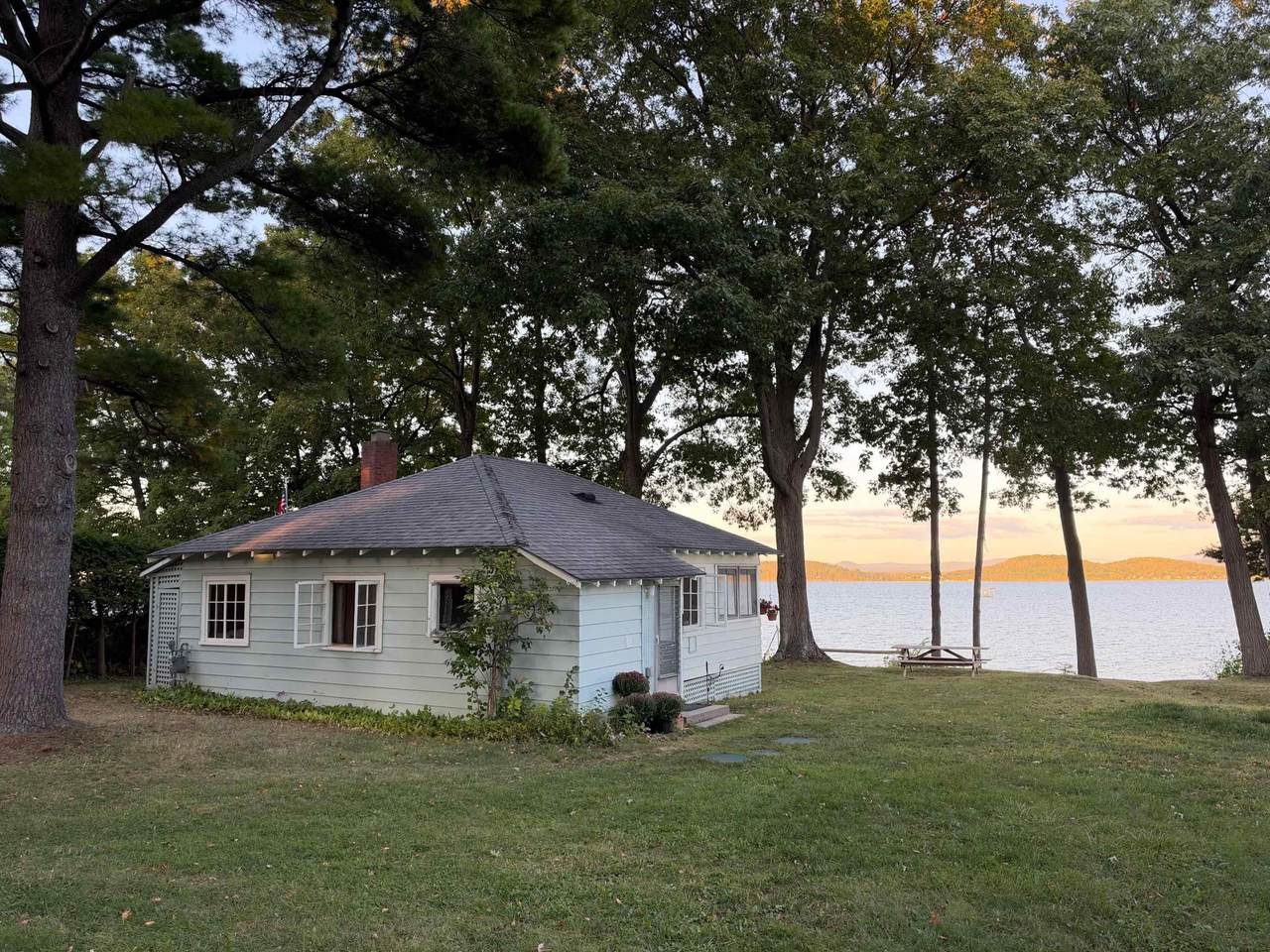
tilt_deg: +6.7
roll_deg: +0.5
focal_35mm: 24
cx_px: 635
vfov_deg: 56.8
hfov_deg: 71.6
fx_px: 881
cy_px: 476
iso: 100
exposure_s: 1/205
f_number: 1.8
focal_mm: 6.93
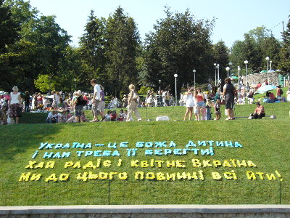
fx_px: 377
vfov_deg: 32.2
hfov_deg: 42.1
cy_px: 109
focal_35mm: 45
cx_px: 145
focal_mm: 7.5
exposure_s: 1/400
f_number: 9
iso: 400
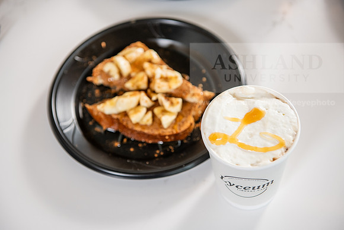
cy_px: 115
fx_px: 593
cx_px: 172
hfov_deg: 32.4
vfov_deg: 21.9
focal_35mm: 62
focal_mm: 62
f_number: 4
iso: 400
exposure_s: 1/200
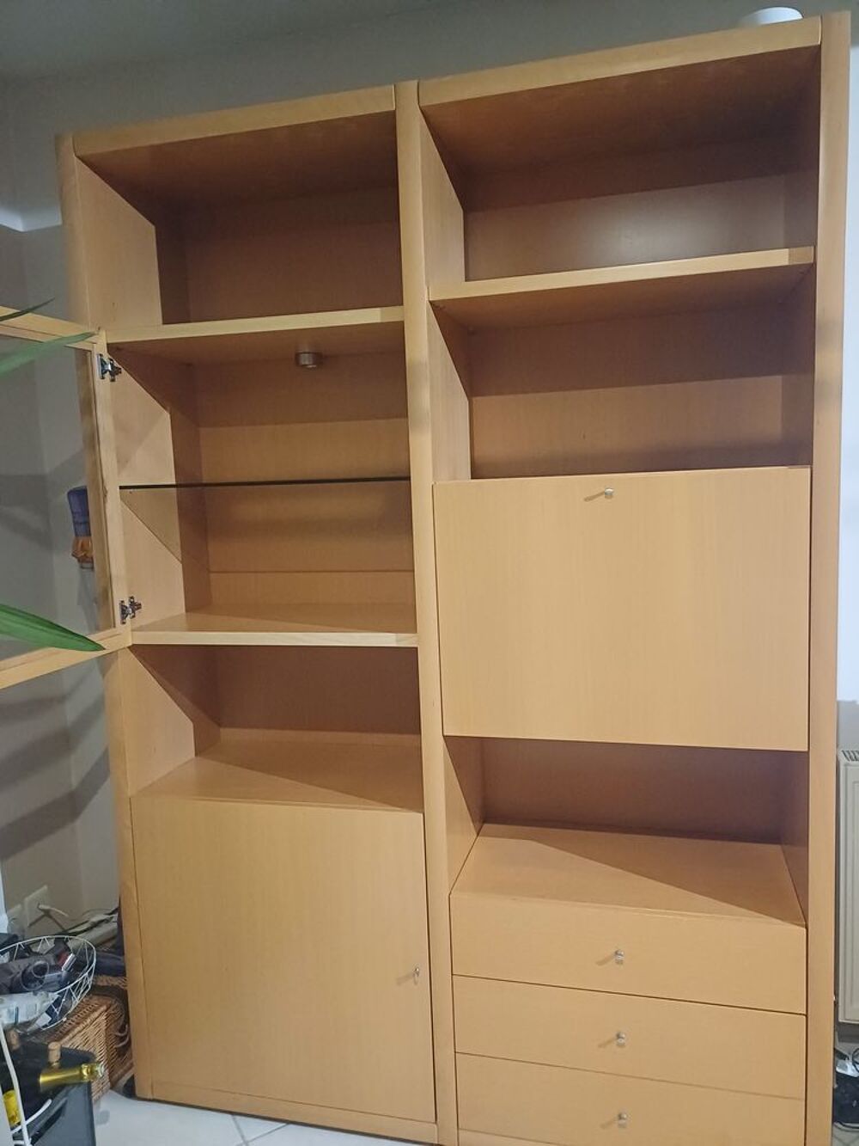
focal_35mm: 25
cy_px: 573
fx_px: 827
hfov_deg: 54.9
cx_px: 430
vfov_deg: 69.4
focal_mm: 4.65
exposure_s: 1/14
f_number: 1.8
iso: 1600
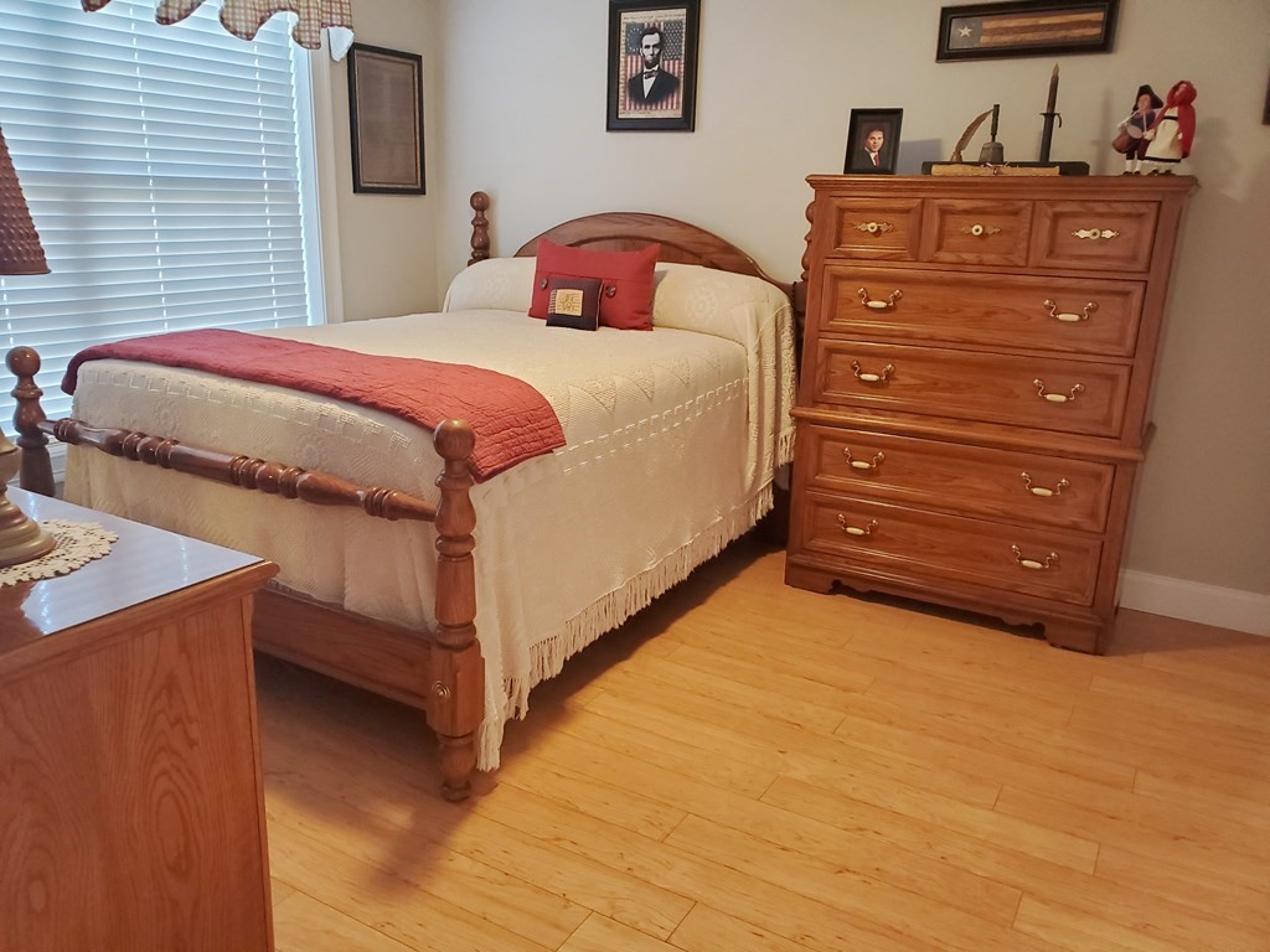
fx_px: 954
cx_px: 635
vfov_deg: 53.1
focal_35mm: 26
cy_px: 476
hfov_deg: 67.3
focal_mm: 4.3
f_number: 2.4
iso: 500
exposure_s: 1/40
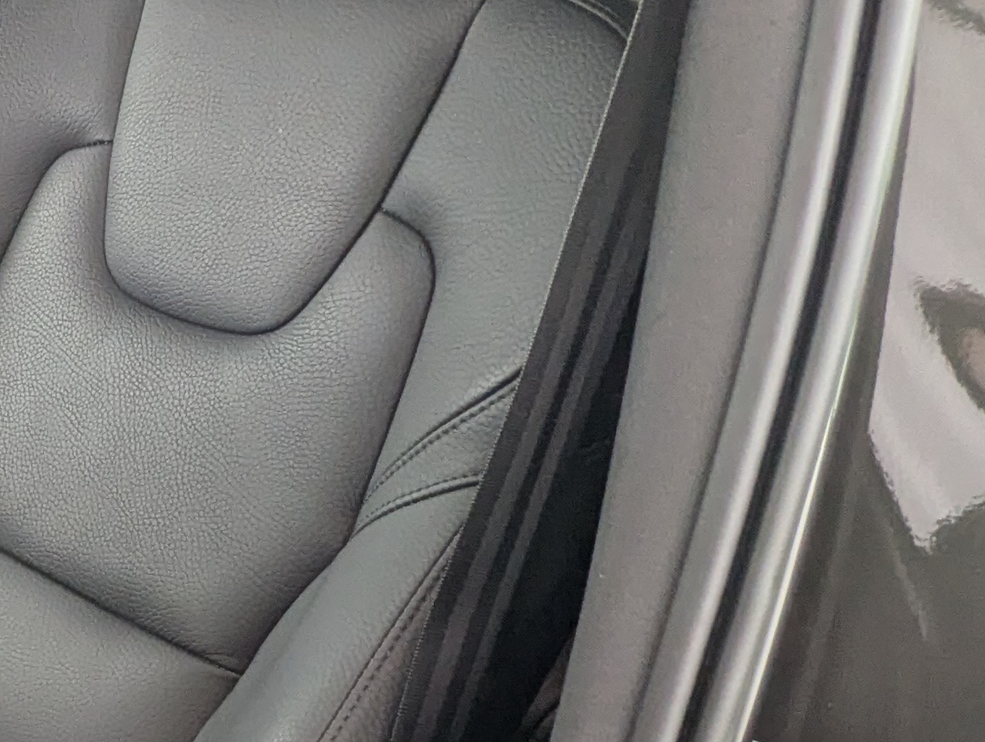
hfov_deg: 29.6
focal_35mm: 52
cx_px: -292
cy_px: 631
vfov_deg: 27.3
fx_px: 1482
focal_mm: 2.35
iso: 61
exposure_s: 1/41.8
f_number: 2.2
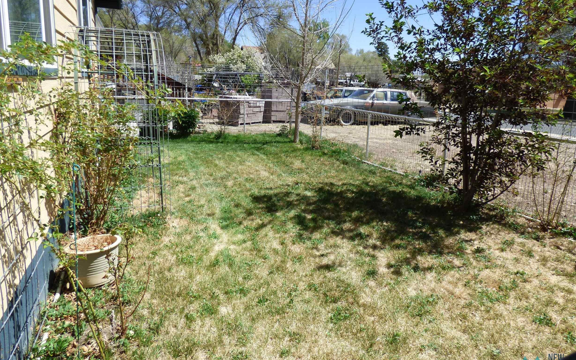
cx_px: 292
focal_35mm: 22
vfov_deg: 54.8
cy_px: 152
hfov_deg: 79.7
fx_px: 345
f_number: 2.8
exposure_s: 1/1300
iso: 100
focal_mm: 3.58
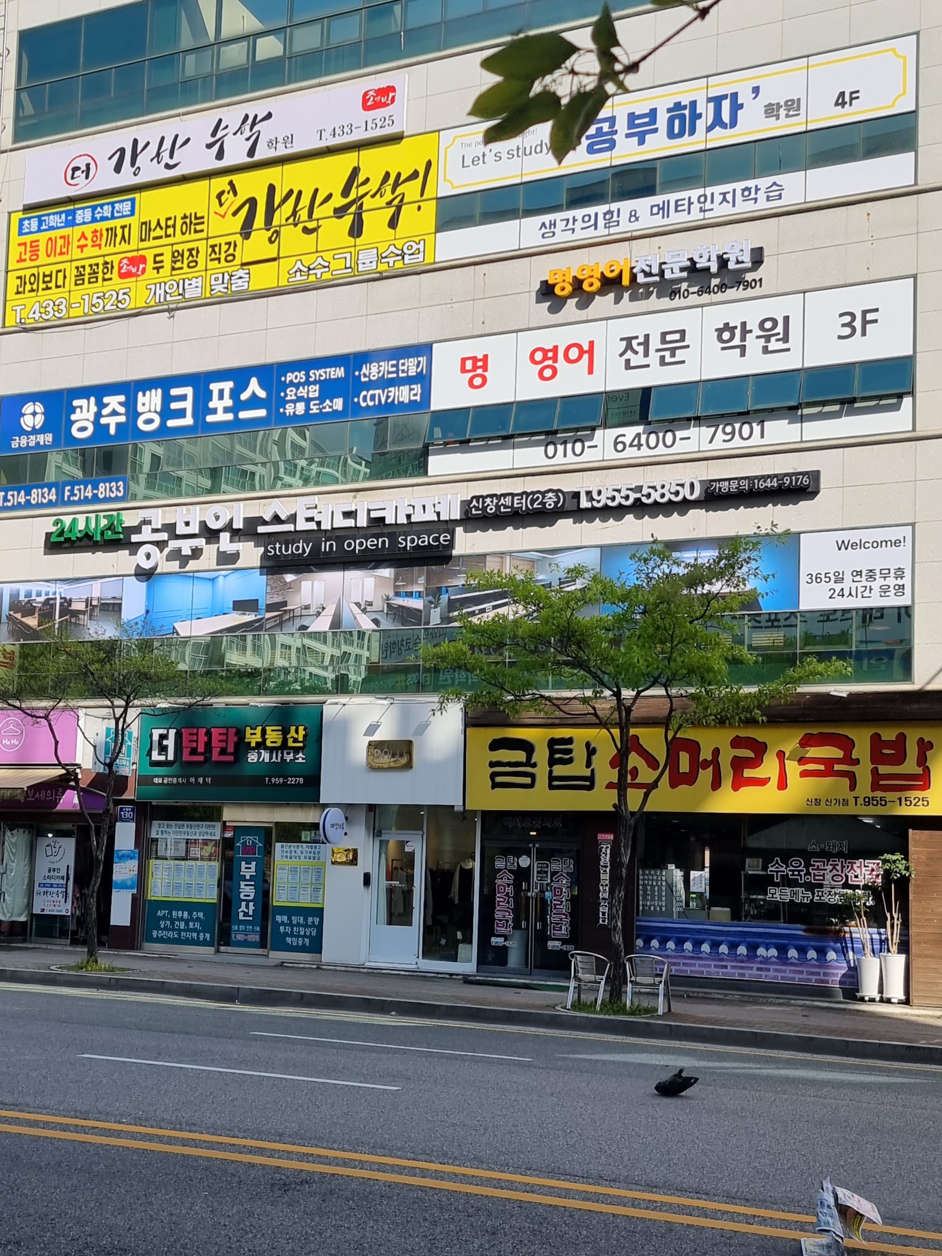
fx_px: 871
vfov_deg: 71.6
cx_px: 471
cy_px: 628
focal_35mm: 24
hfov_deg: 56.8
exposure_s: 1/714
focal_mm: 6.7
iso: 50
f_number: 1.8
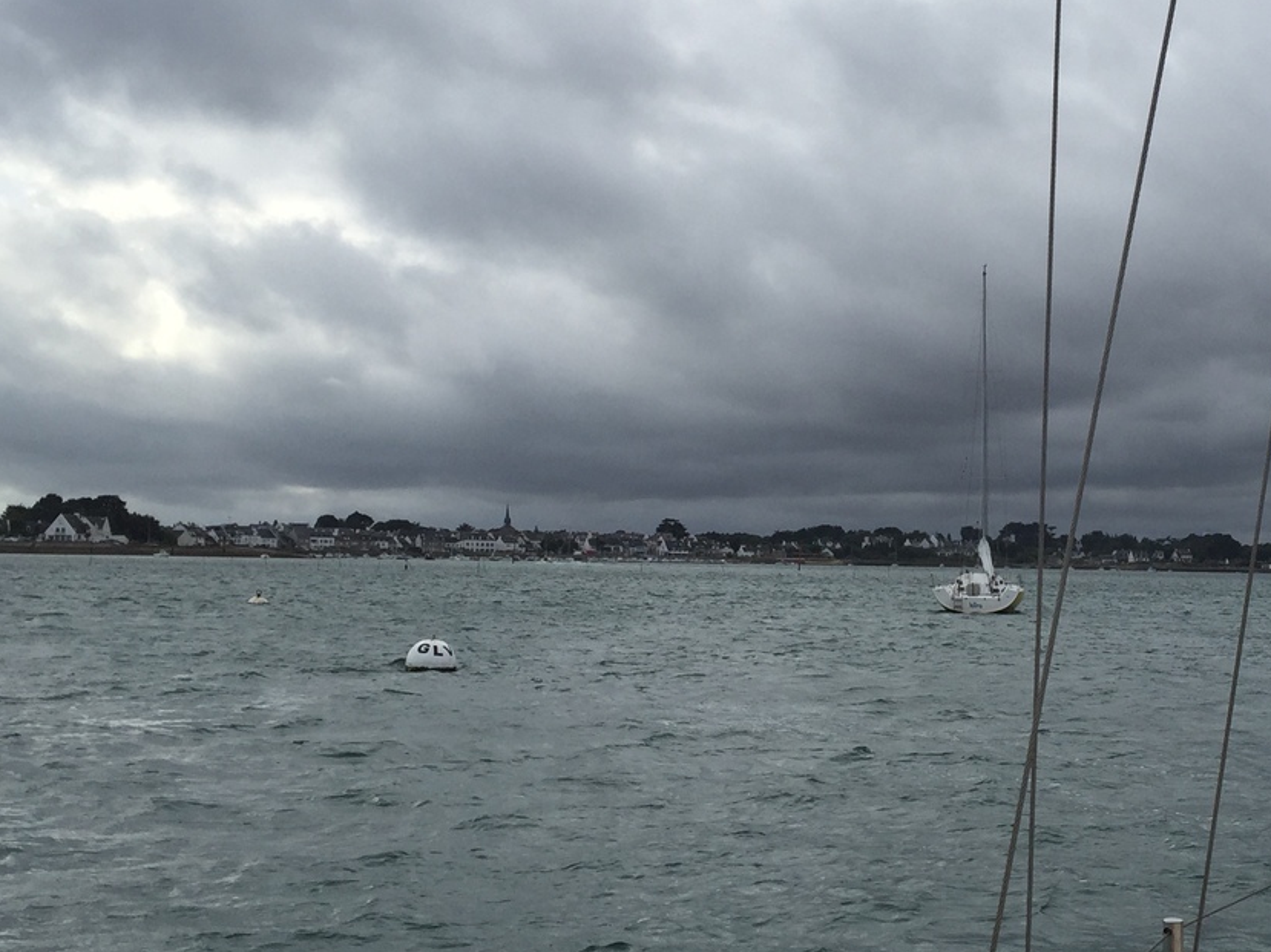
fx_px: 2055
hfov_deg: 33.6
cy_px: 469
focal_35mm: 56
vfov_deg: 26.1
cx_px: 972
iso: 32
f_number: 2.2
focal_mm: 4.15
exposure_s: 1/1883
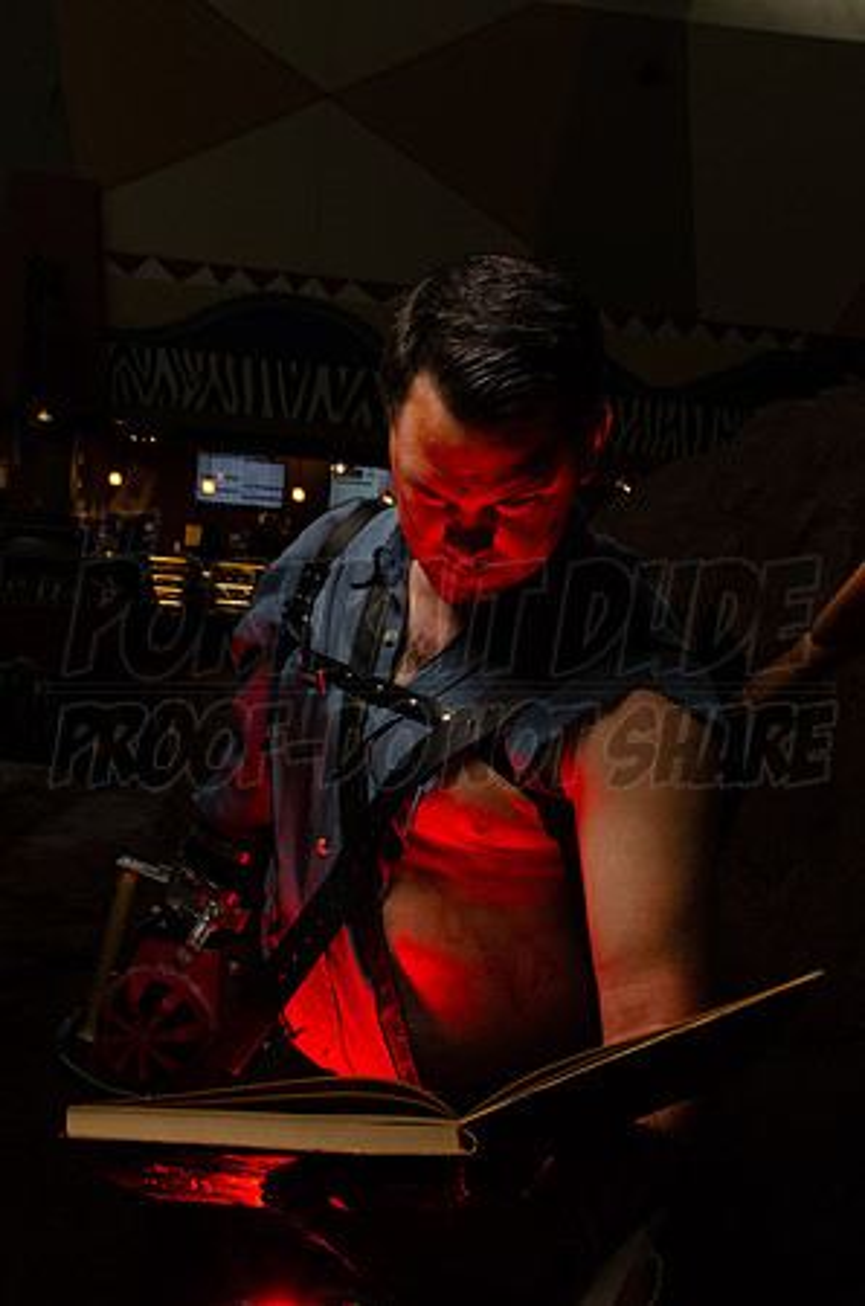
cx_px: 432
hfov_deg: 34.1
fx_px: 1412
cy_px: 653
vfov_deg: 49.6
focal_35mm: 39
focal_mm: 26
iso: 200
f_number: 22
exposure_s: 1/15
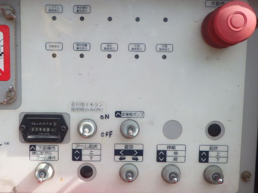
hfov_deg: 55.1
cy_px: 100
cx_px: 109
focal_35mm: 33
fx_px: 246
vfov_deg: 42.9
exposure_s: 1/500
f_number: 4.2
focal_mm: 5
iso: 125
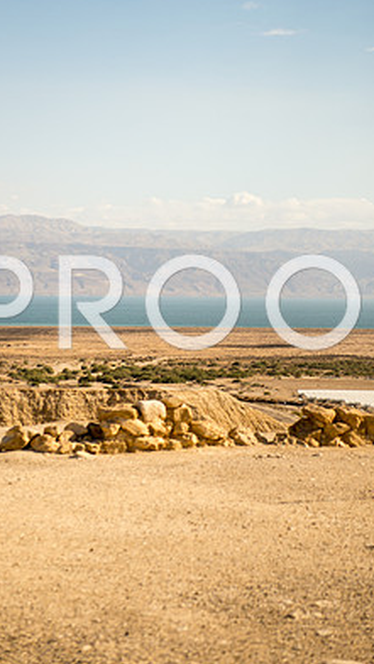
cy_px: 301
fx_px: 1481
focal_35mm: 84
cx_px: 206
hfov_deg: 14.4
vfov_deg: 25.3
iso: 200
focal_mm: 70
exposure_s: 1/4000
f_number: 2.8
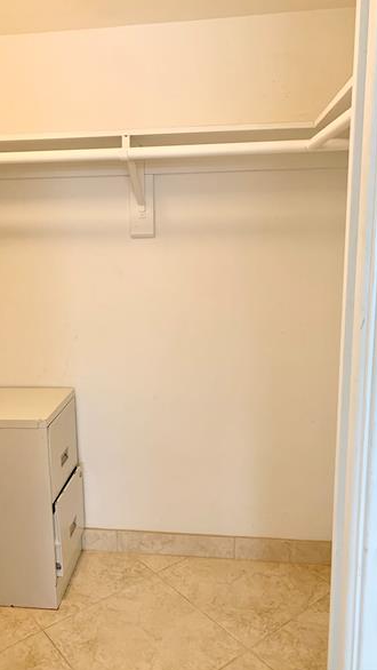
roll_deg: +1.8
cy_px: 334
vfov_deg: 66.1
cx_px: 145
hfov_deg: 40.0
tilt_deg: -8.6
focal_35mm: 29
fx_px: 515
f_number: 1.8
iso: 100
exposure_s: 1/117
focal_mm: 4.25
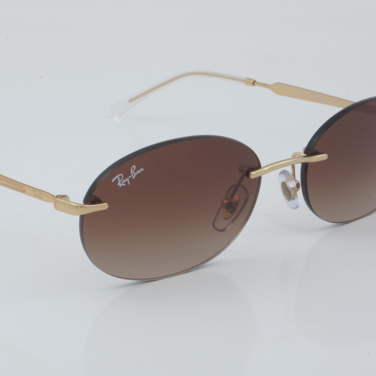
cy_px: 186
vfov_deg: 17.7
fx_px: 1204
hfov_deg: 17.7
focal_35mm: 98
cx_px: 147
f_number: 32
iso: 100
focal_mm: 50
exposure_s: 1/3
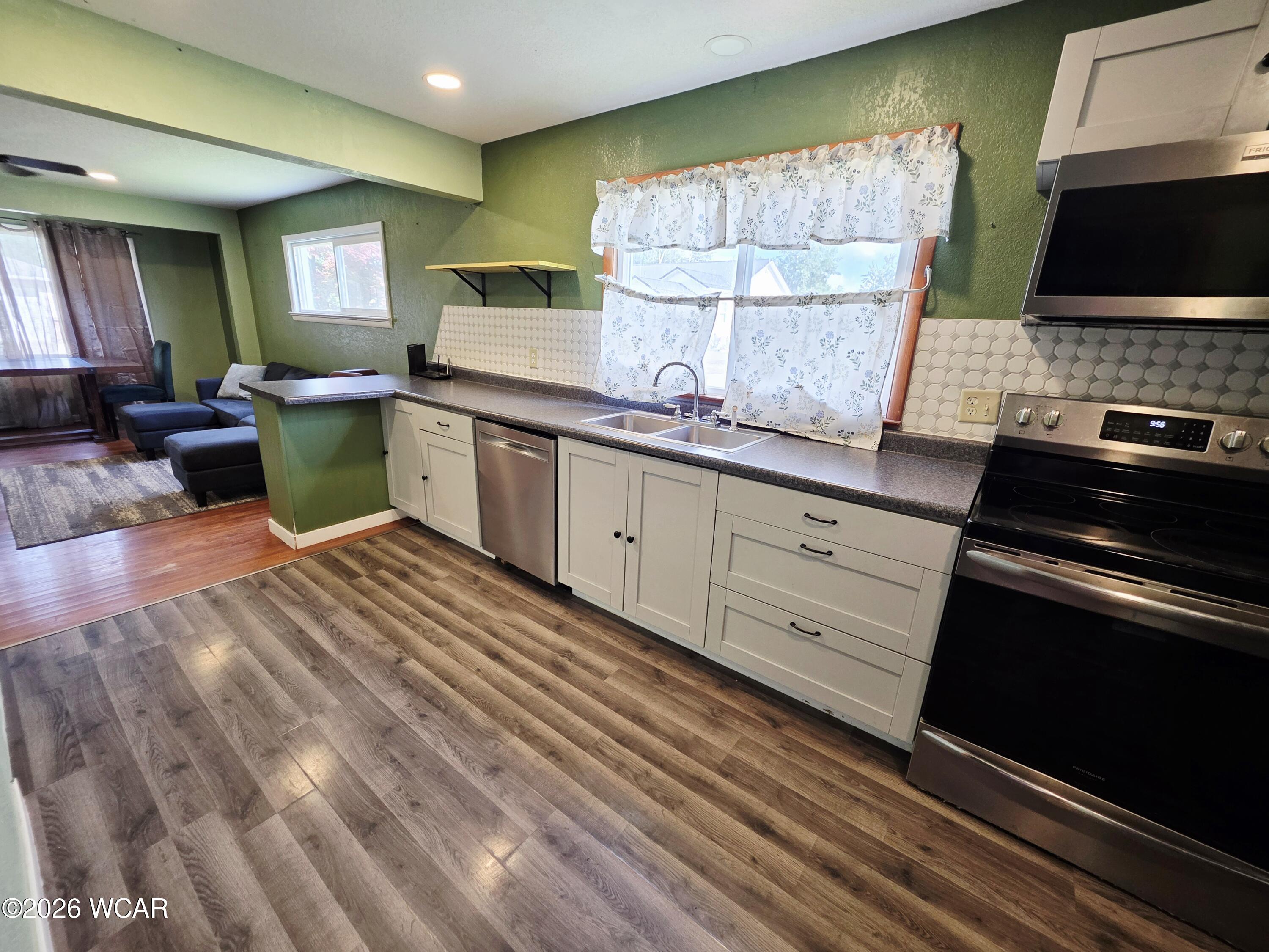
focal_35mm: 13
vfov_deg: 89.9
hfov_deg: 106.2
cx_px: 634
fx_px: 477
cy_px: 476
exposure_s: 1/120
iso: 160
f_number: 1.9
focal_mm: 2.2
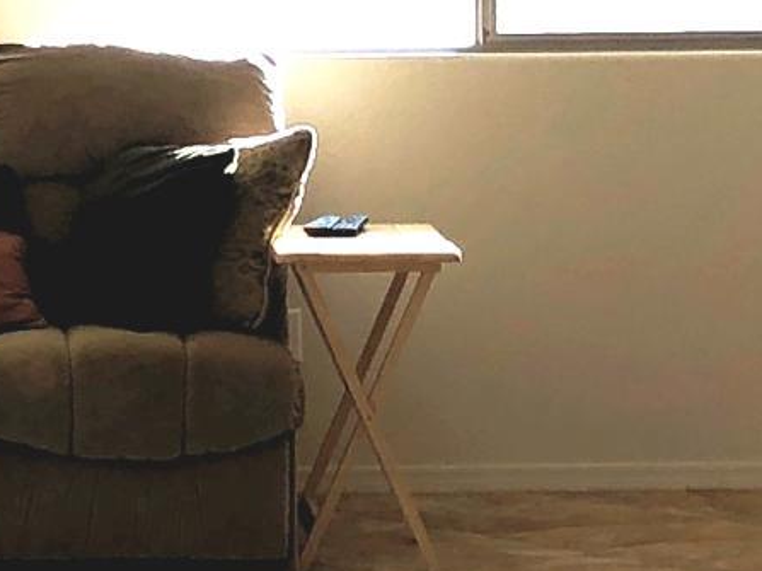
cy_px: -26
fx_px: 4137
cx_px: 242
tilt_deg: -4.6
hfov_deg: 10.5
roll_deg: -0.3
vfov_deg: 7.9
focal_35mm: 188
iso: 40
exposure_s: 1/120
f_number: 1.8
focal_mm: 3.99
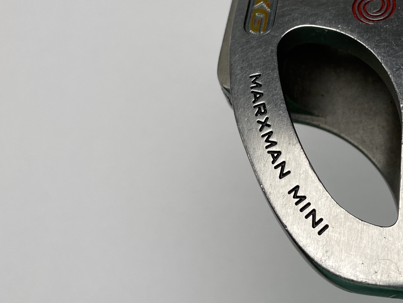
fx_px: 629
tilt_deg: -74.5
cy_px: 77
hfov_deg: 33.7
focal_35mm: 54
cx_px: 359
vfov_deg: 26.7
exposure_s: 1/510
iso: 32
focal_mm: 4.25
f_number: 1.8
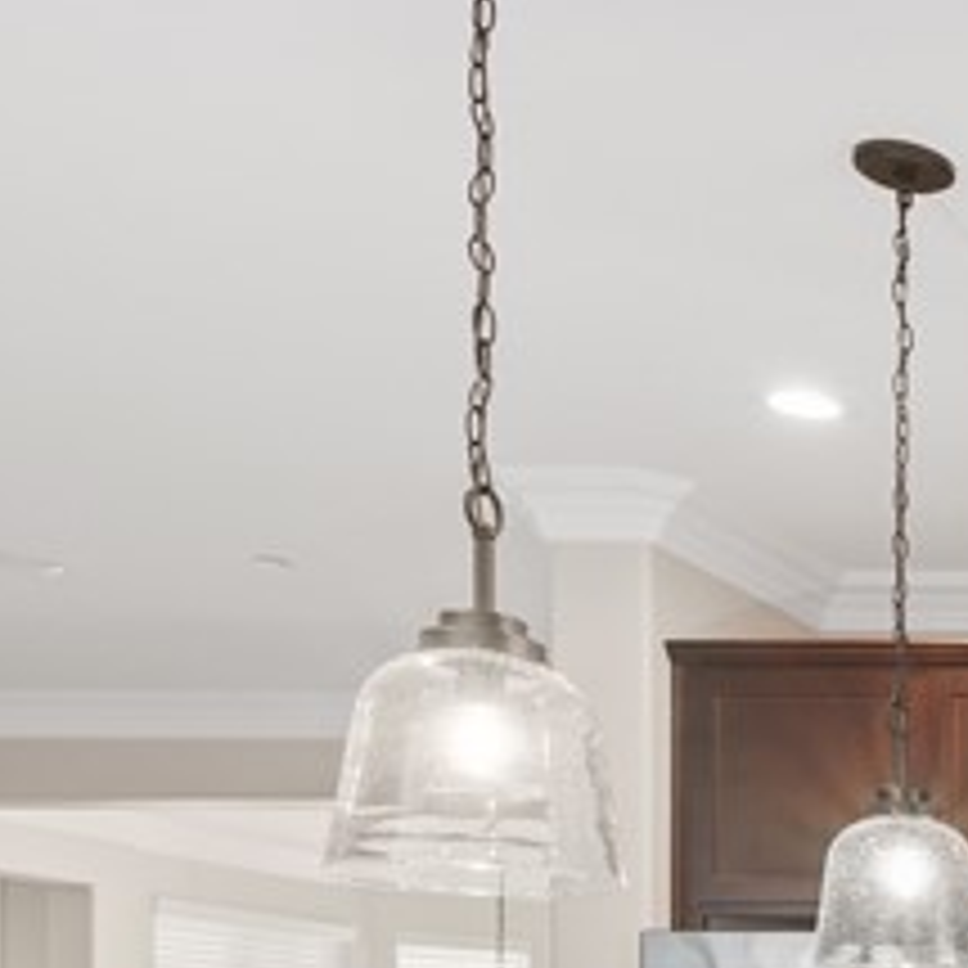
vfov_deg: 26.2
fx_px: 1898
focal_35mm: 60
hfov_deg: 19.6
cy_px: 1085
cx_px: 1823
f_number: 9
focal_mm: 14
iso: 200
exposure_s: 1/2
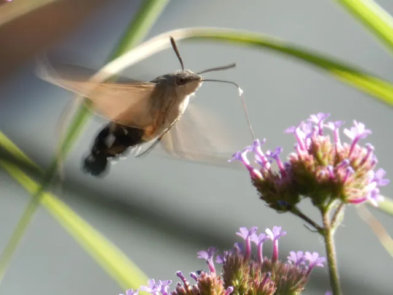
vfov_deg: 3.6
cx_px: 196
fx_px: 4689
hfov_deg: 4.8
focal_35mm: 413
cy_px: 148
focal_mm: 74
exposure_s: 1/100
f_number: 5.6
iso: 80
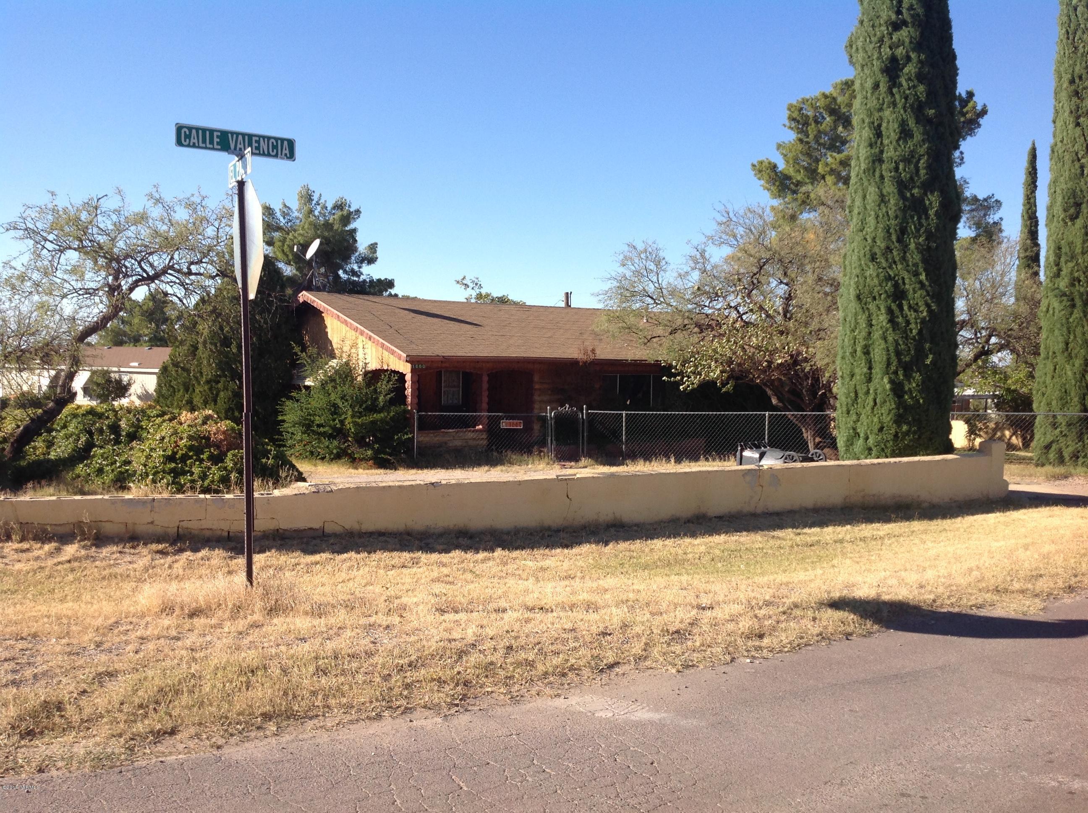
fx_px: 1098
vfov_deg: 40.6
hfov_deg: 52.7
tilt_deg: -2.3
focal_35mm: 35
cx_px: 544
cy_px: 406
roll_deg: +0.2
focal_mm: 4.28
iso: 50
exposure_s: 1/1374
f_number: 2.4
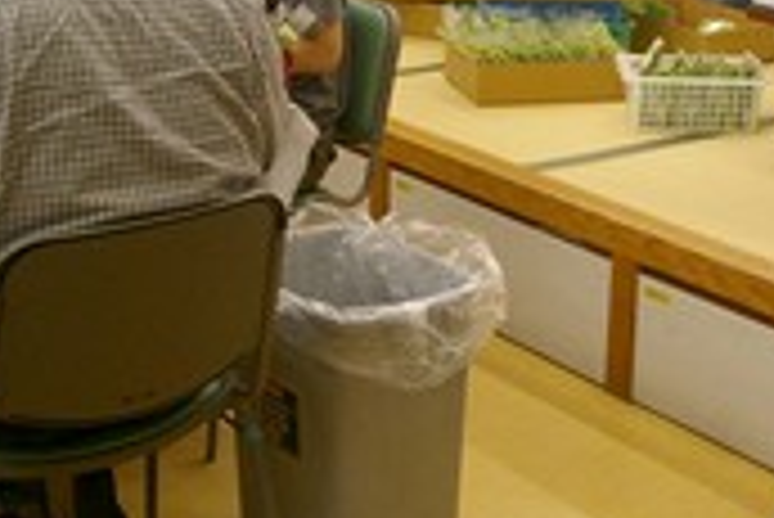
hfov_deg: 26.6
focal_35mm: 76
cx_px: 452
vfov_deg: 17.8
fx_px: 1635
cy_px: 115
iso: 400
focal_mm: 18
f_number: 4
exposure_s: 1/45
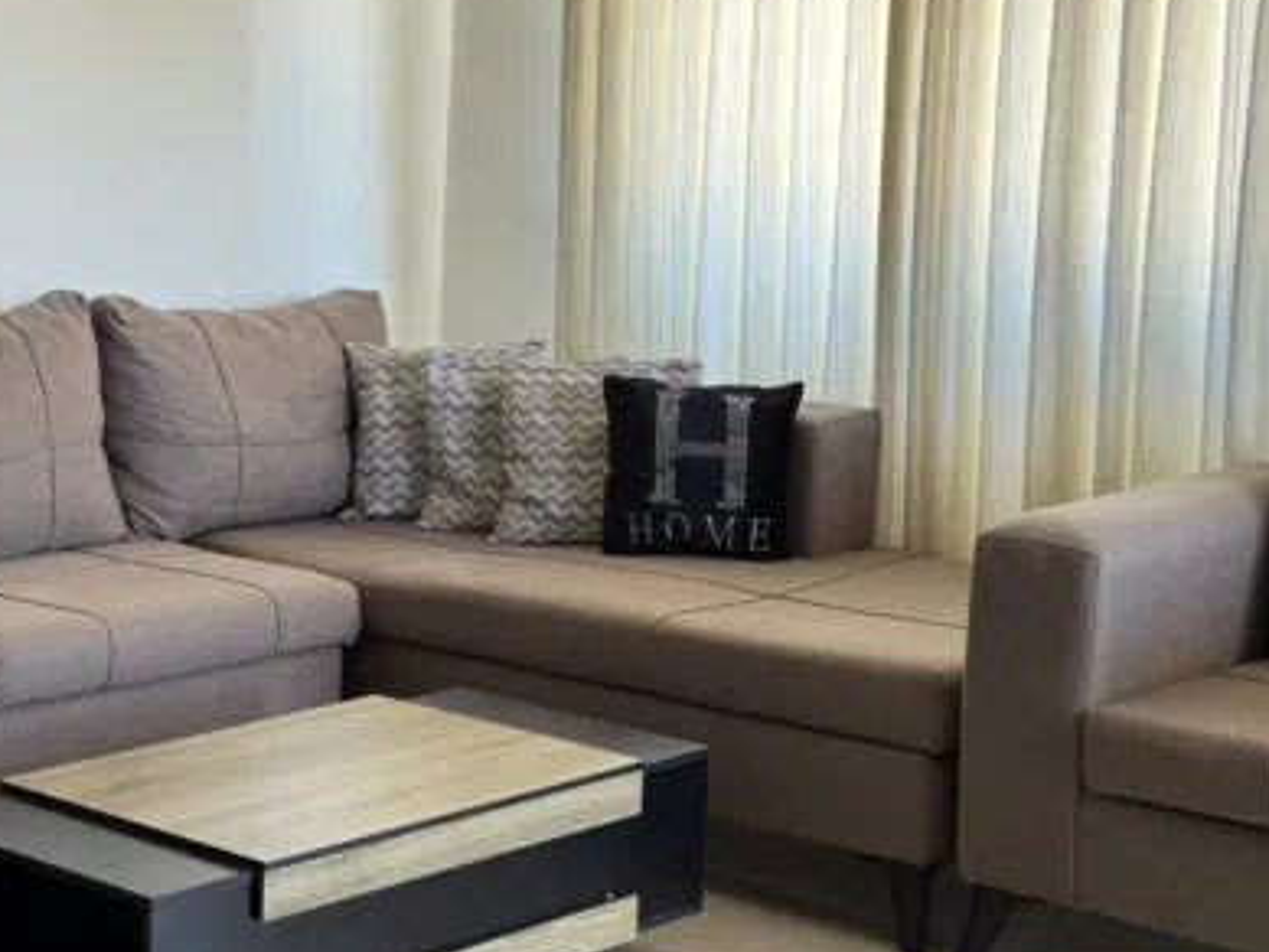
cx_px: 238
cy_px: 577
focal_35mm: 79
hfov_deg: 24.3
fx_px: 2897
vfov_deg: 18.7
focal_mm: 6.76
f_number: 1.78
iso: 320
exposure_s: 1/40
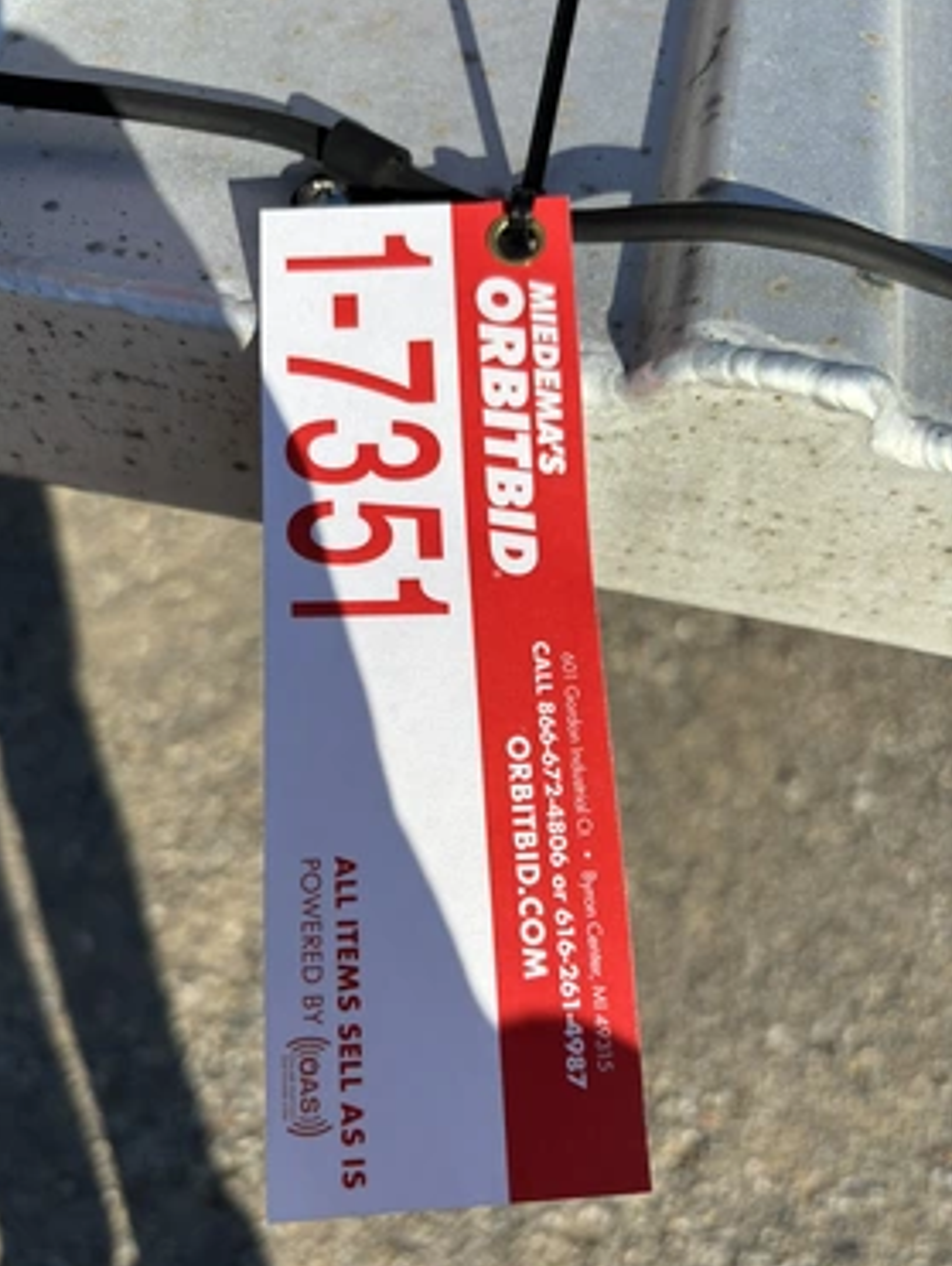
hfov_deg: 49.8
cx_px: 444
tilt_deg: -60.4
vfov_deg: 63.4
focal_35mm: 28
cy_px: 662
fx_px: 1025
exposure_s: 1/4854
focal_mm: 5.96
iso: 50
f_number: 1.6
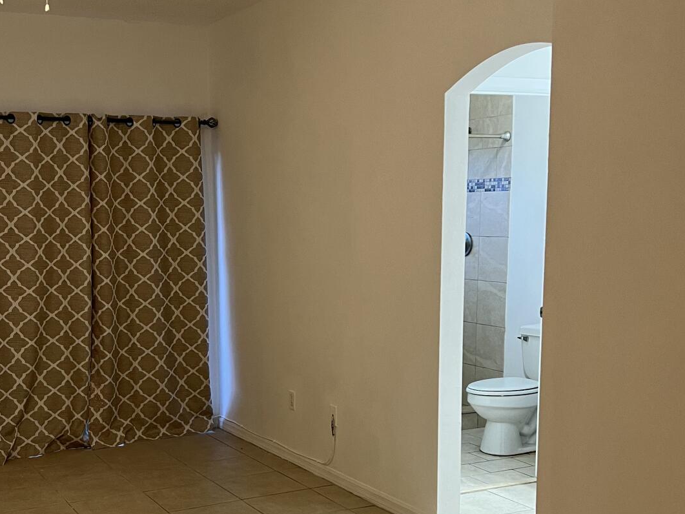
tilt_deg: -7.9
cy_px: 383
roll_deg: +1.9
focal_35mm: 49
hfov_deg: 38.6
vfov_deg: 29.2
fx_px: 970
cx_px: 255
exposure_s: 1/60
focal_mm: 5.7
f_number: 1.5
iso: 160
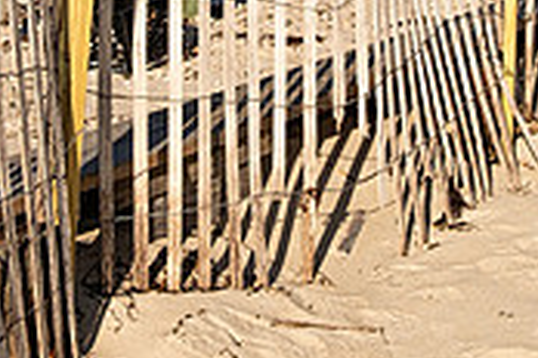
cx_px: 380
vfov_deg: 11.1
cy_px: -224
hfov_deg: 17.4
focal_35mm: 117
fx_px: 1748
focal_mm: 23
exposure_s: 1/500
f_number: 10
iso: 200
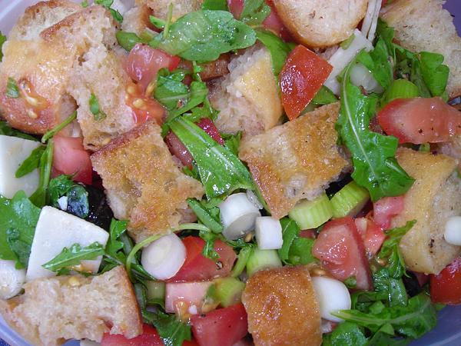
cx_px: 230
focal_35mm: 38
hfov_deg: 49.0
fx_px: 506
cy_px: 173
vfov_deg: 37.7
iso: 50
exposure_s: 1/30
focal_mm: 6.3
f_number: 3.2
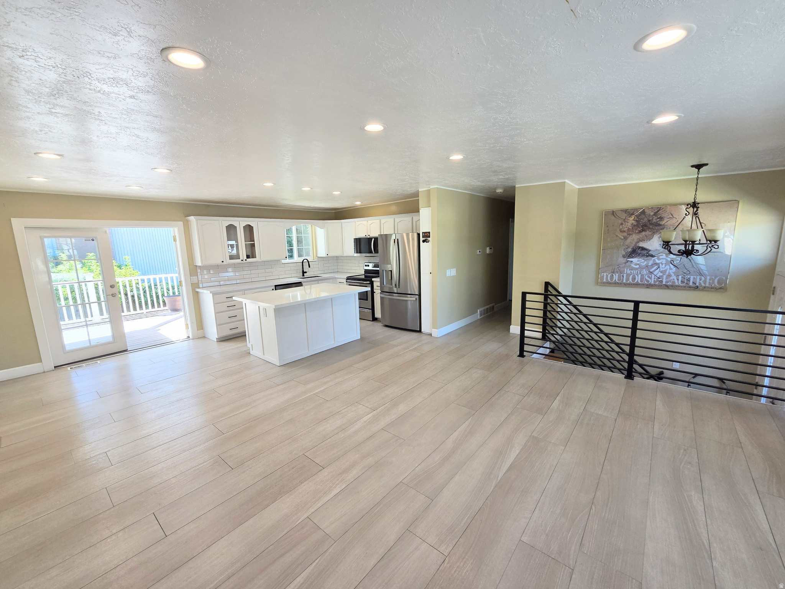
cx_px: 392
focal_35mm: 13
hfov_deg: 106.2
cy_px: 294
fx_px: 295
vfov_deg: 89.9
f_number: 2.2
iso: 50
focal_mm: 2.2
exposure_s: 1/120
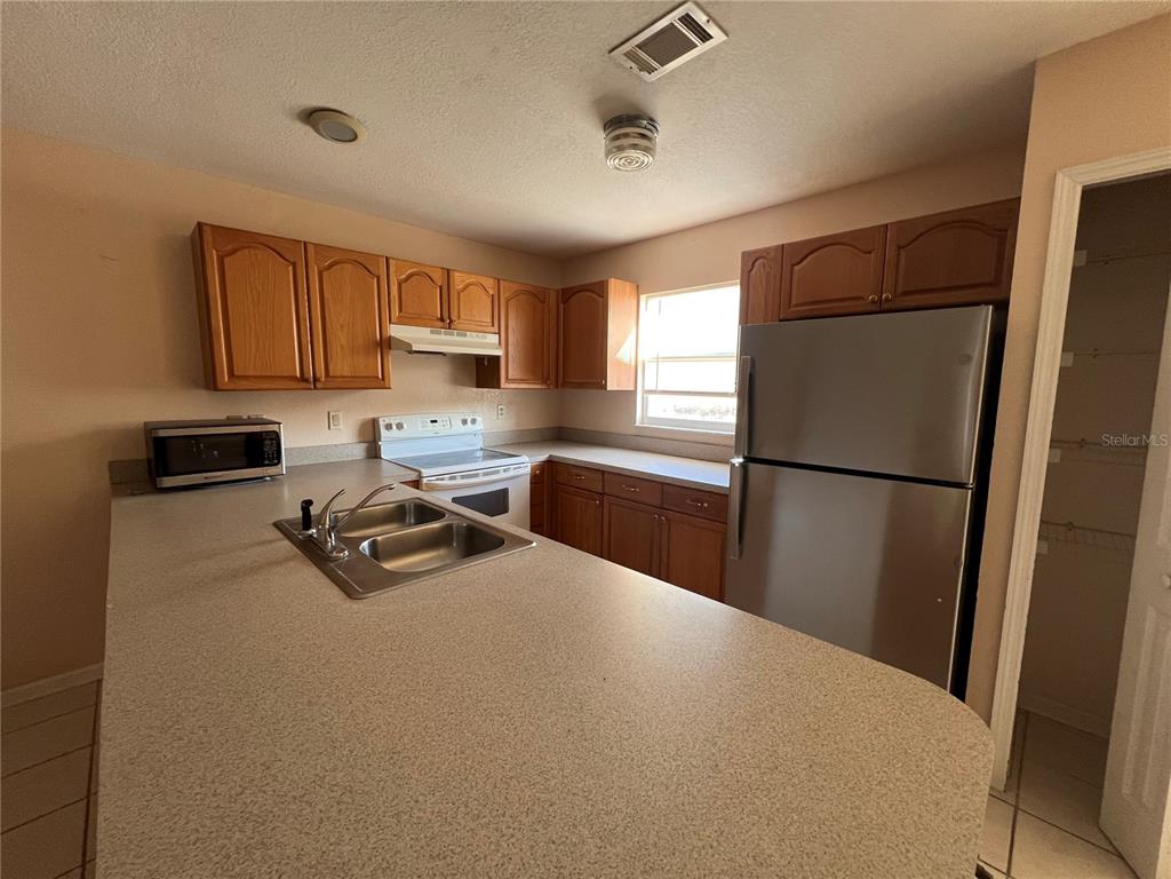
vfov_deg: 89.9
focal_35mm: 13
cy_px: 440
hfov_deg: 106.2
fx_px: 440
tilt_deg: -7.7
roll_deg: -0.4
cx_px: 586
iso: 160
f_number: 1.8
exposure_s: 1/99
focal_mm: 1.57
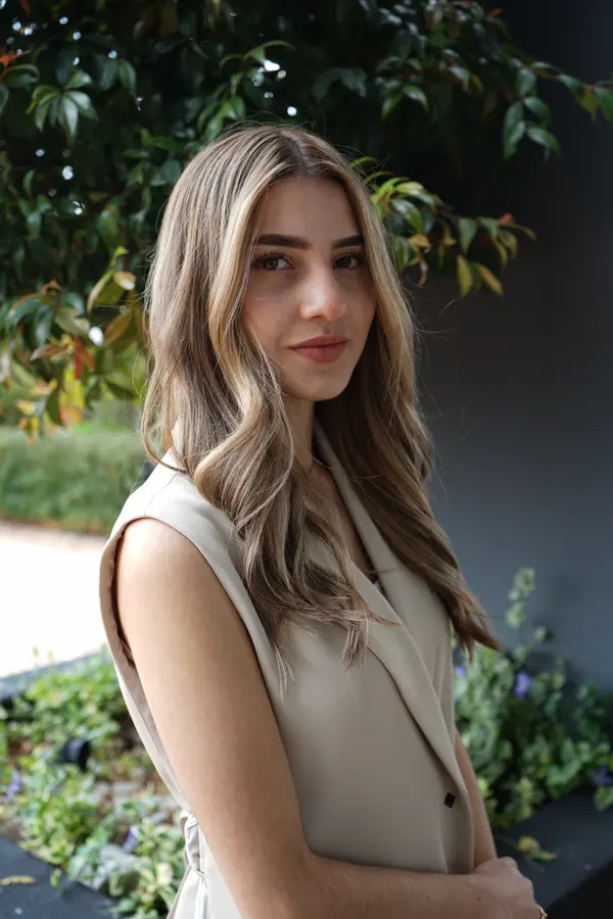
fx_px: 996
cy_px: 460
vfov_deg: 49.6
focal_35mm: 39
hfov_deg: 34.2
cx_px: 306
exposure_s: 1/80
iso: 80
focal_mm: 39
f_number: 4.5
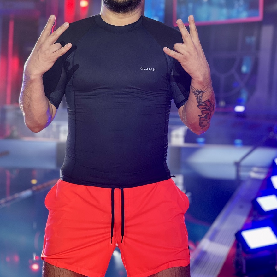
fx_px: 706
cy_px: 92
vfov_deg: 22.1
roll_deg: -1.8
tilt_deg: -1.3
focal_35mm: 78
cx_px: 137
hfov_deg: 22.2
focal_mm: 7.5
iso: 125
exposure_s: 1/120
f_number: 2.2
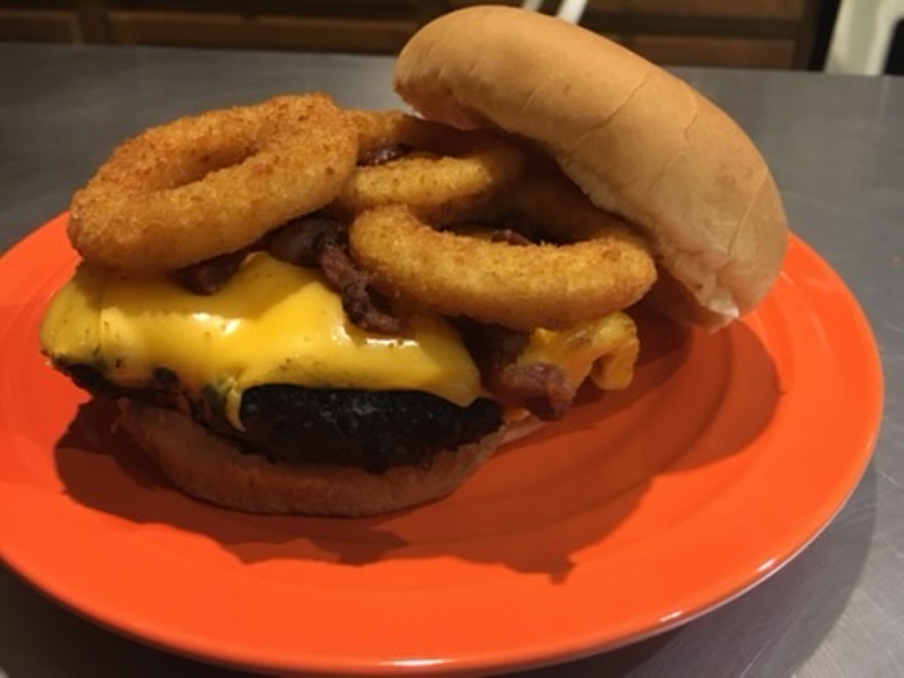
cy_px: 339
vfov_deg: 48.2
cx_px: 452
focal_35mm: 29
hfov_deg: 61.7
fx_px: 757
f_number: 2.2
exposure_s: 1/15
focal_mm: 4.15
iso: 400
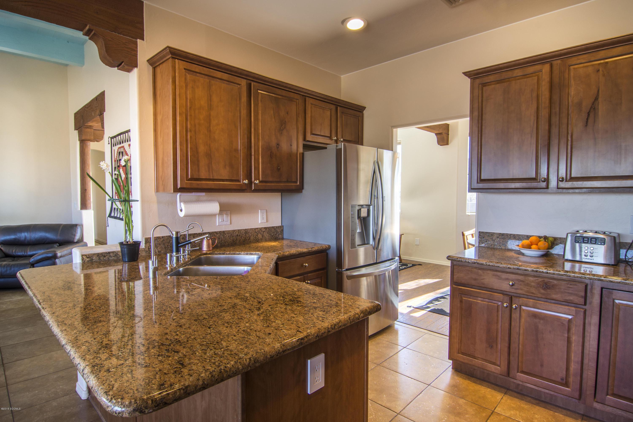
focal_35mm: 18
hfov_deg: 90.0
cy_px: 211
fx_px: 316
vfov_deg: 67.4
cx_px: 316
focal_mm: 12
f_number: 8
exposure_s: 1/5
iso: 100
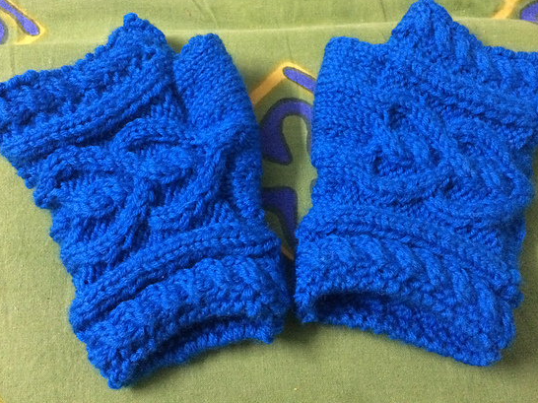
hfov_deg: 54.0
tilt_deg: -67.6
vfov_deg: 41.6
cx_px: 280
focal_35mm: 34
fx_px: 528
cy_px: 168
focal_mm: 4.15
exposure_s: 1/17
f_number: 2.2
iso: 640
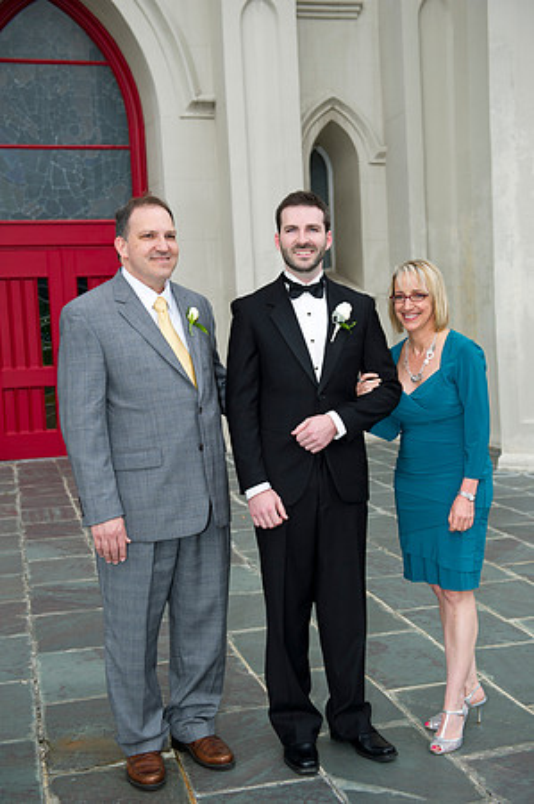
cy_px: 402
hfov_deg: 28.0
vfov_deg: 41.2
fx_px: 1070
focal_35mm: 48
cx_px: 267
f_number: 4
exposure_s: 1/125
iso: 200
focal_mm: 48
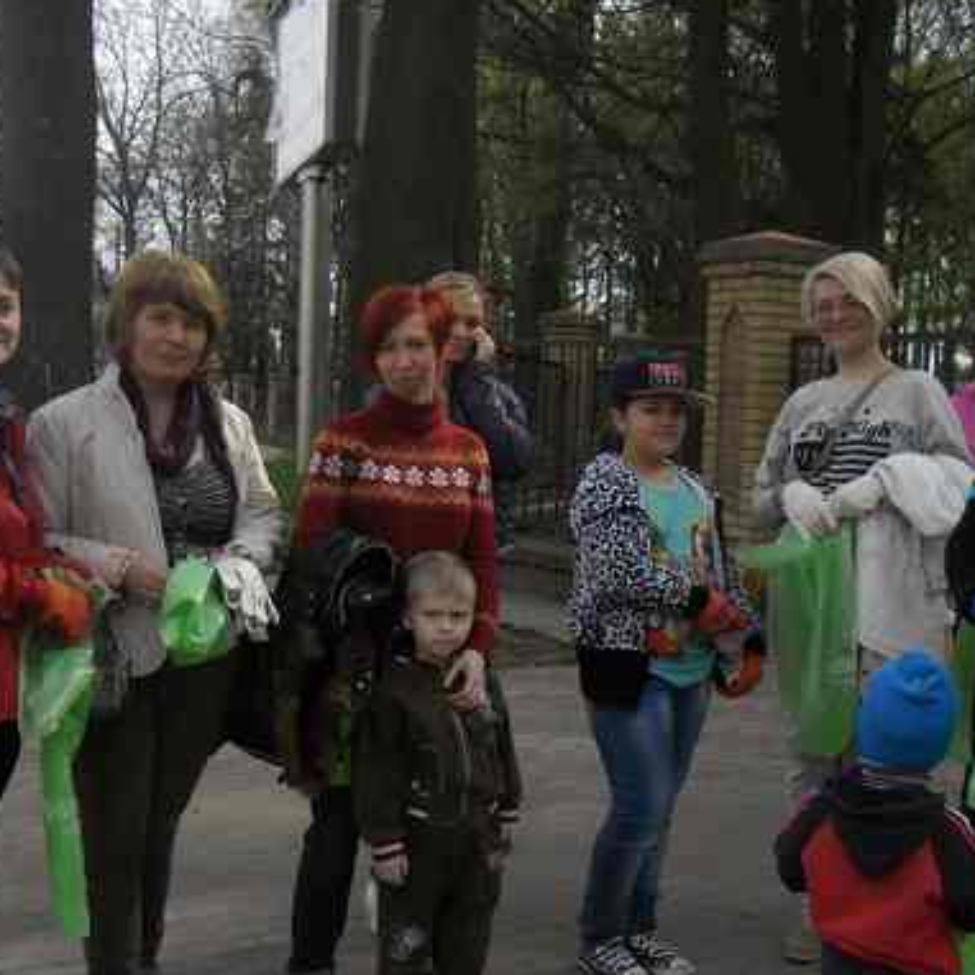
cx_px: 632
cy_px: 523
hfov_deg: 32.6
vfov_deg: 32.8
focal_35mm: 52
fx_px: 1657
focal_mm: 5.7
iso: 80
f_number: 3.7
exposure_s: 1/430
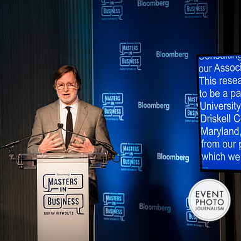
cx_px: 68
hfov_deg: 6.5
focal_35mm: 268
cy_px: 118
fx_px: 2111
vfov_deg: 6.5
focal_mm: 200
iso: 2000
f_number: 2.8
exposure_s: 1/160
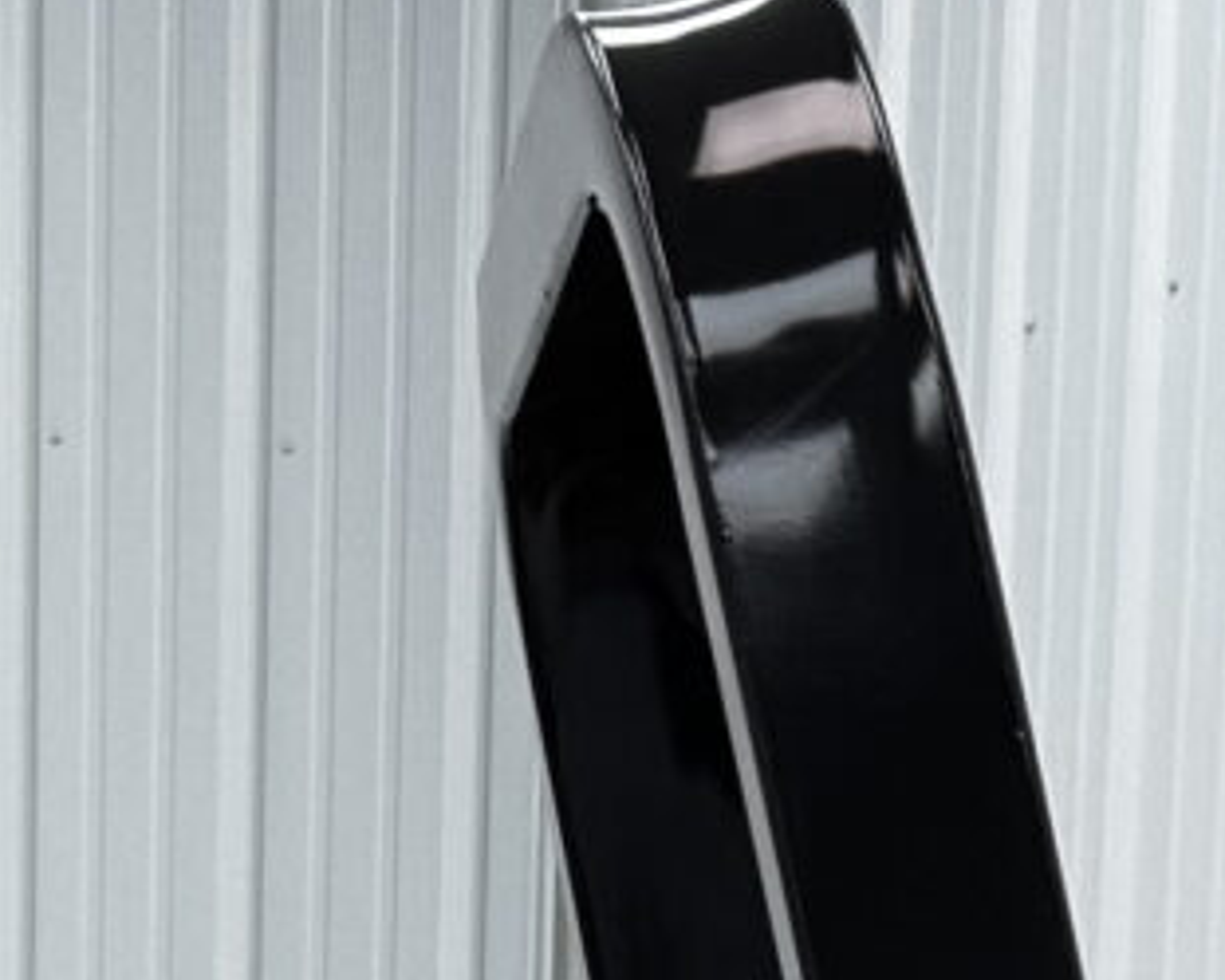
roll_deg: -0.5
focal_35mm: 193
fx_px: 6999
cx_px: -197
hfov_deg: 9.9
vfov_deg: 6.6
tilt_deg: -18.0
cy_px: 3692
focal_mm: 6.76
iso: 80
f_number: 1.78
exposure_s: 1/120
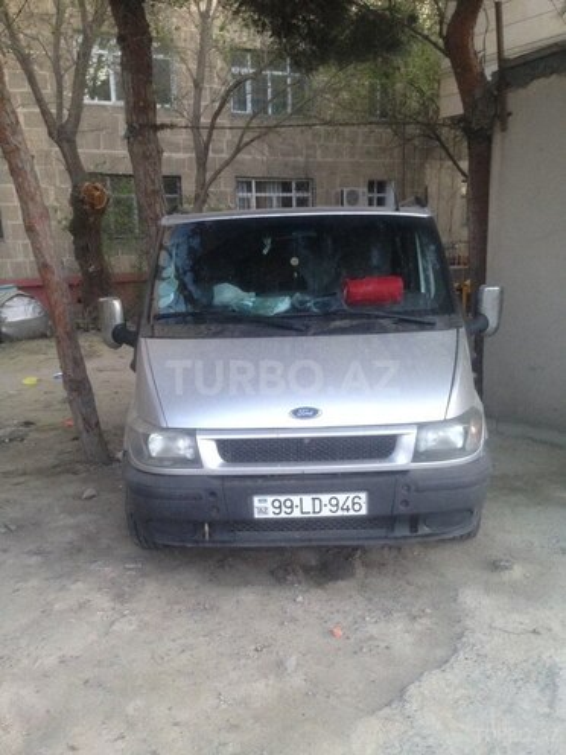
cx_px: 283
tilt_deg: -10.0
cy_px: 378
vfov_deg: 55.4
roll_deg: +0.7
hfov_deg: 42.9
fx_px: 719
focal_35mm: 33
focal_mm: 4.12
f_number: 2.4
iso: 200
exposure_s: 1/20
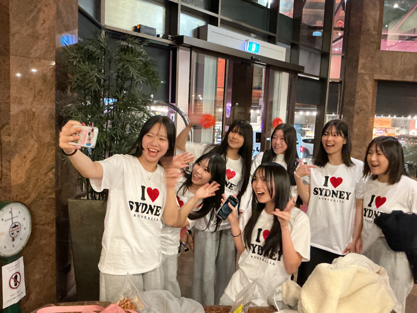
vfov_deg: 48.2
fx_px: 349
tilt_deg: -6.5
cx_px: 208
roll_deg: -0.5
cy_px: 156
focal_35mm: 29
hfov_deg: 61.7
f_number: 1.8
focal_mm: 3
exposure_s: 1/25
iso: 500
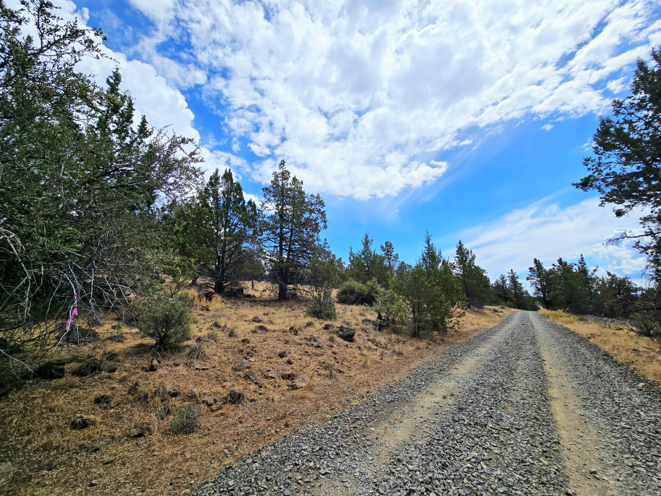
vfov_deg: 89.9
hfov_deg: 106.2
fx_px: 248
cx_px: 330
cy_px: 248
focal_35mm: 13
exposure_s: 1/5000
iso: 50
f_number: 2.2
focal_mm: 2.2
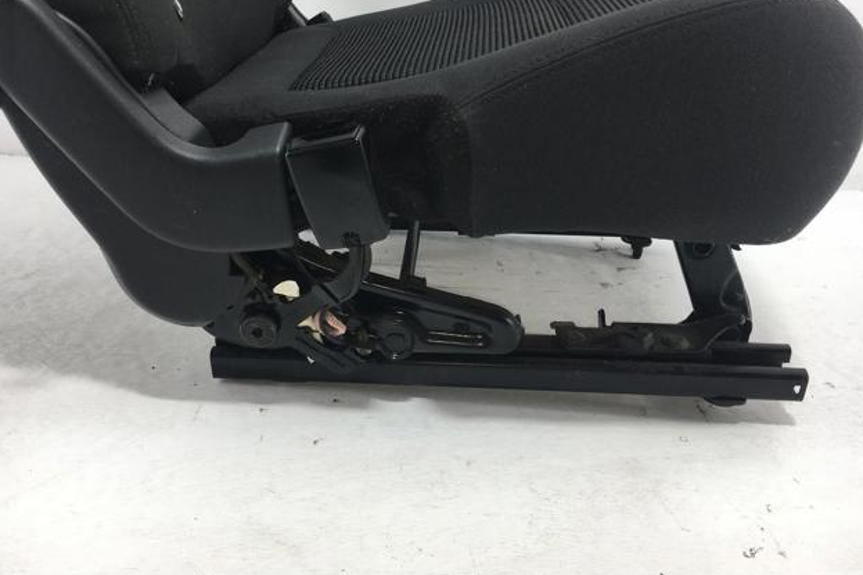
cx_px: 427
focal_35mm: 31
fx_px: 743
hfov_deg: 60.3
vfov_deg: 42.3
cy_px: 259
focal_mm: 4.15
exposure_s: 1/144
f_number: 2.2
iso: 25
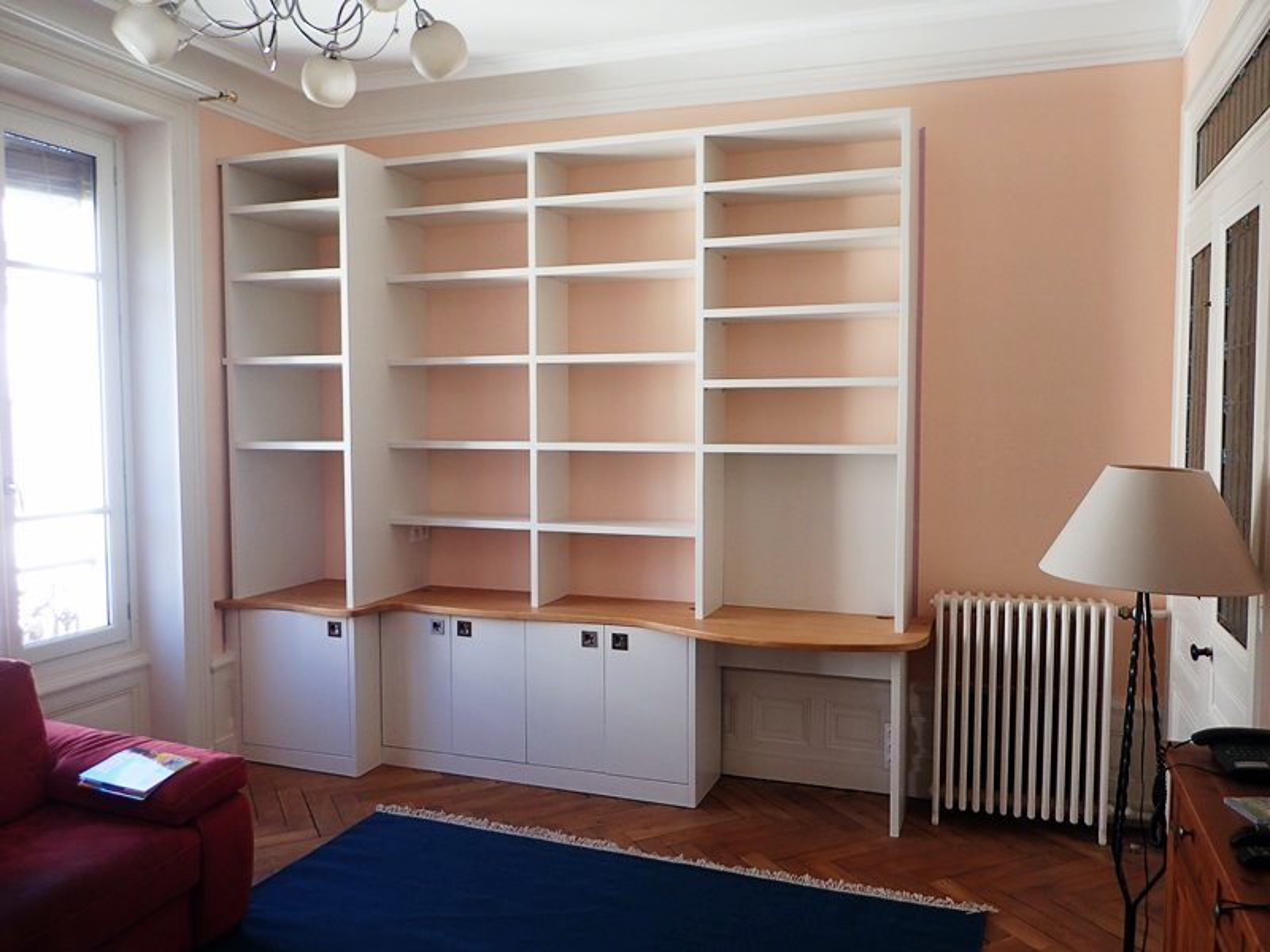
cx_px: 635
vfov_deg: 54.9
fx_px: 917
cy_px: 476
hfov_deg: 69.4
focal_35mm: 25
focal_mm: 4.5
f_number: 2
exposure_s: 1/100
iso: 100
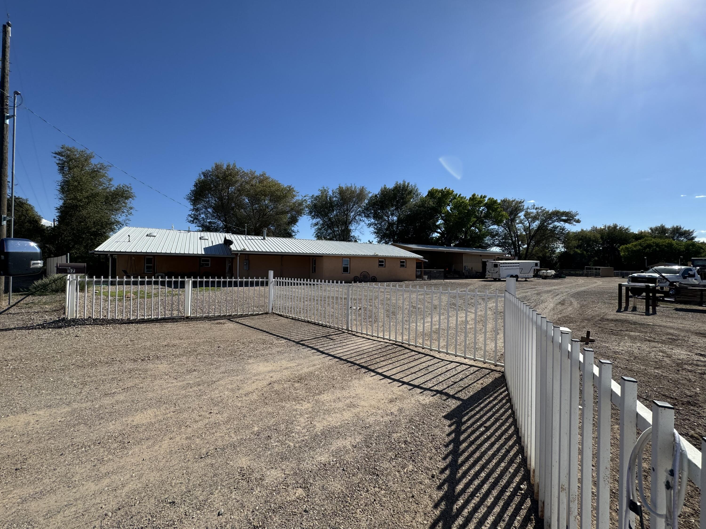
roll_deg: -0.9
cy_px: 264
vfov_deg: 85.7
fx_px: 286
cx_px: 353
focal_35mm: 14
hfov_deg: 102.1
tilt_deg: +0.4
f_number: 2.2
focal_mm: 2.22
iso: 50
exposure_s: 1/2083
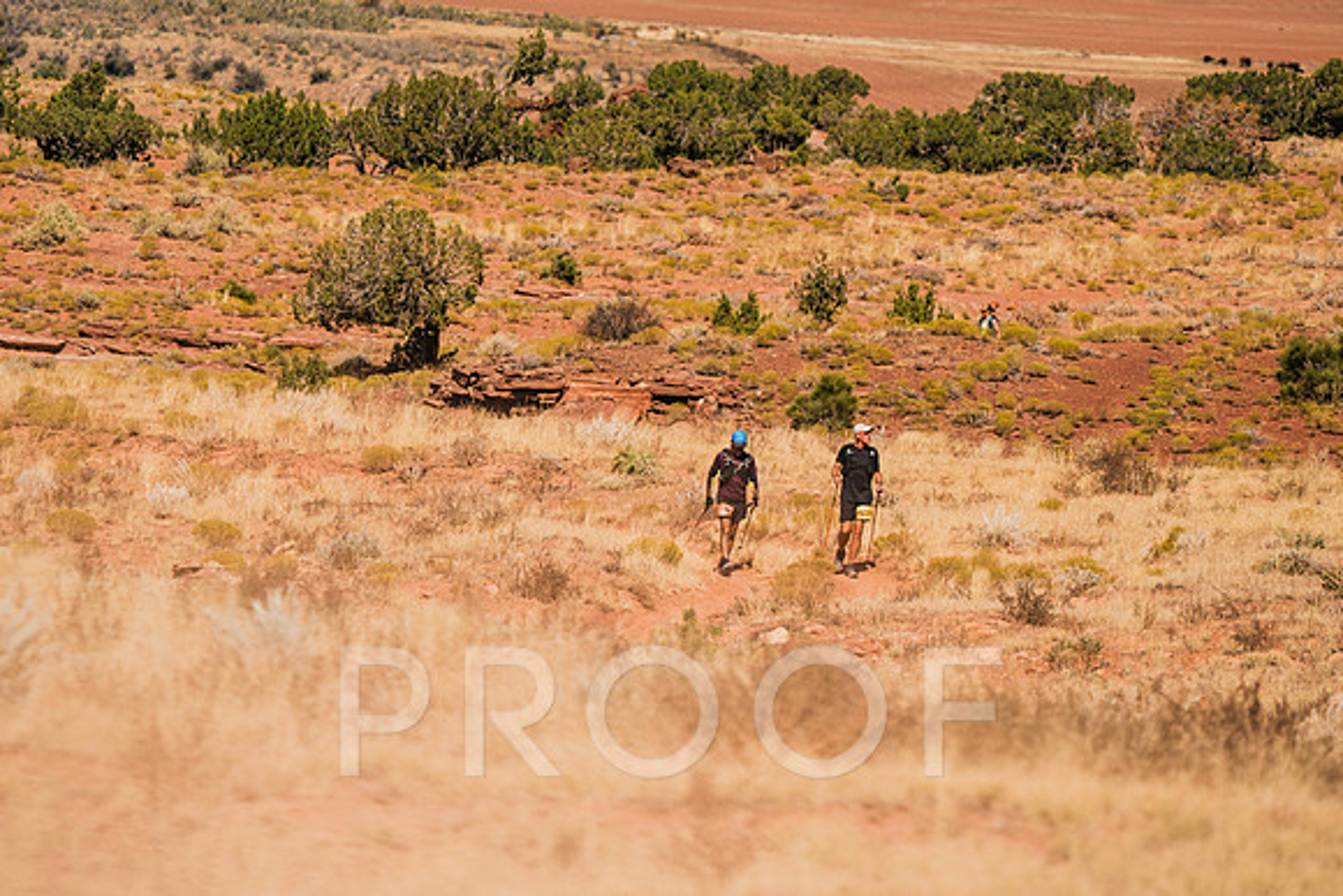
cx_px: 672
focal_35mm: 391
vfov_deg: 3.5
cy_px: 448
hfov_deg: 5.3
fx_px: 14589
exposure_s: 1/1250
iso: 160
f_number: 6.3
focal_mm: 391
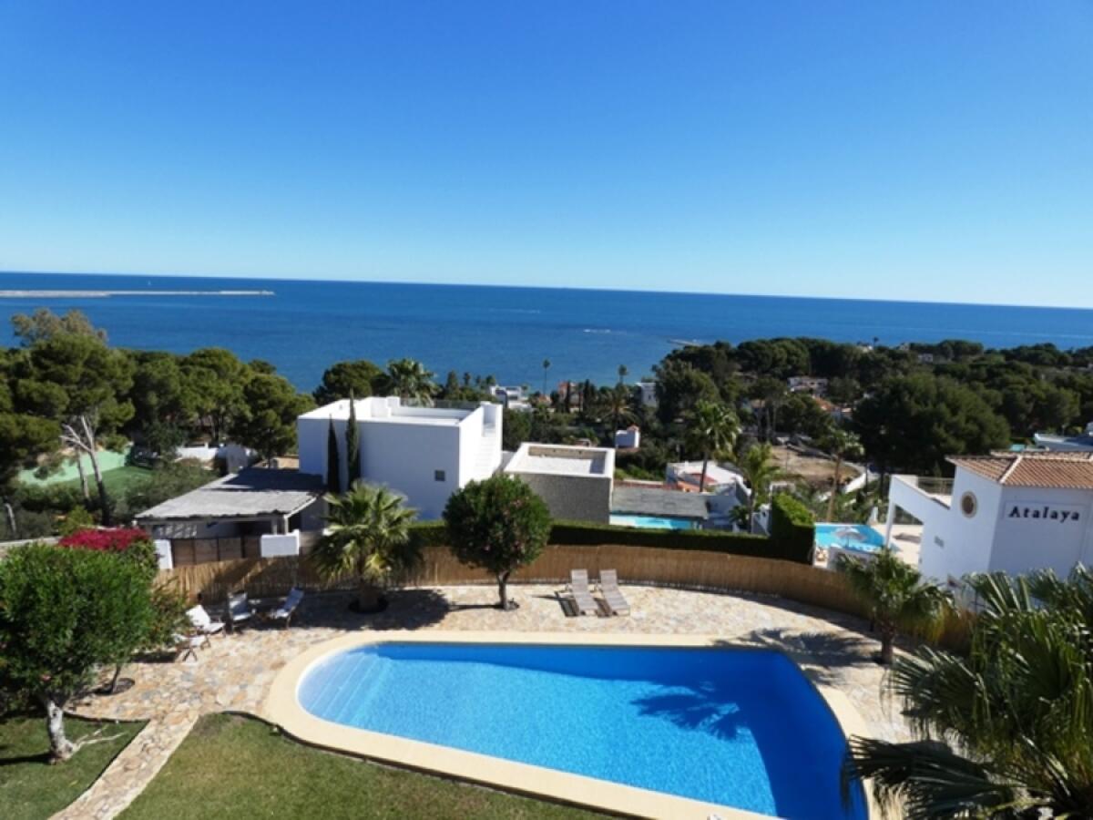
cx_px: 546
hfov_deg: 81.7
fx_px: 631
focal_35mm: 20
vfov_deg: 66.0
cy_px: 410
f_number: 4
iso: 80
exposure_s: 1/800
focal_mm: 3.6
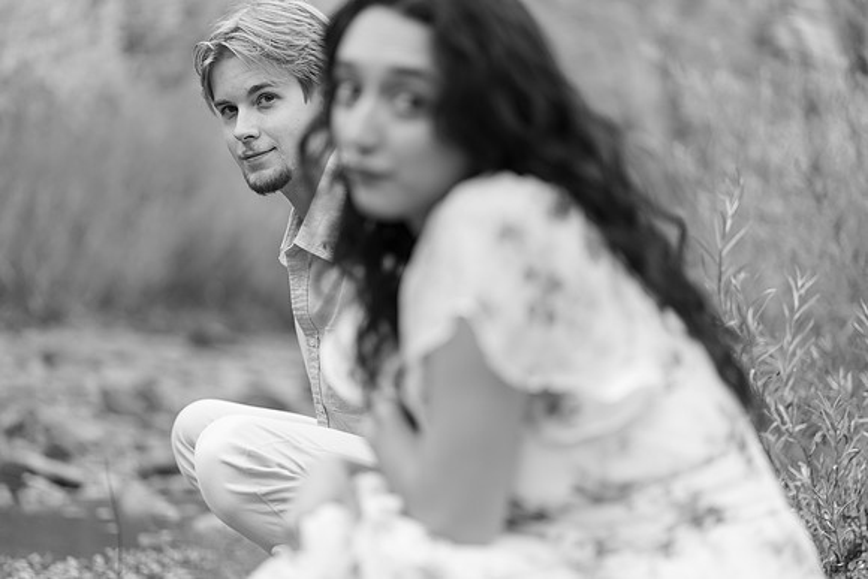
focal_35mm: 85
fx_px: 2050
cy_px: 290
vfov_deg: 16.1
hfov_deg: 23.9
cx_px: 434
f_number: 1.8
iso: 250
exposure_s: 1/250
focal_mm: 85
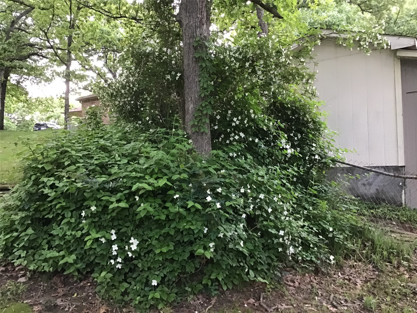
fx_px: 373
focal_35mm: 31
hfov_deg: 58.4
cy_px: 156
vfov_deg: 45.4
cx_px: 208
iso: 200
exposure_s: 1/30
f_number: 2.4
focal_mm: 3.3
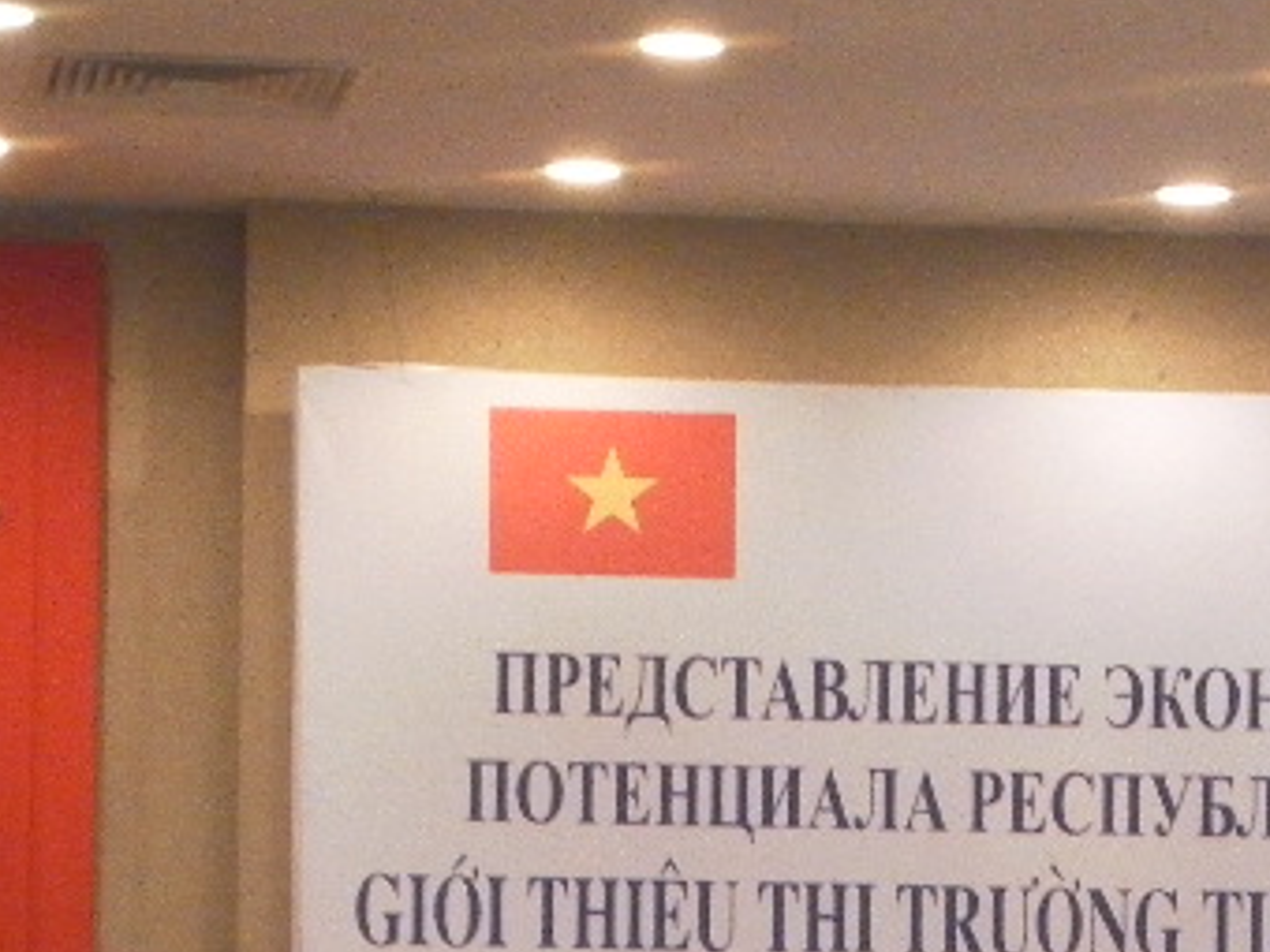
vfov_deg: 7.4
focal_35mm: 199
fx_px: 7301
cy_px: 1202
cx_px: 527
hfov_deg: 9.9
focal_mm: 11.7
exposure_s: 1/13
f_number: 5.3
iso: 400
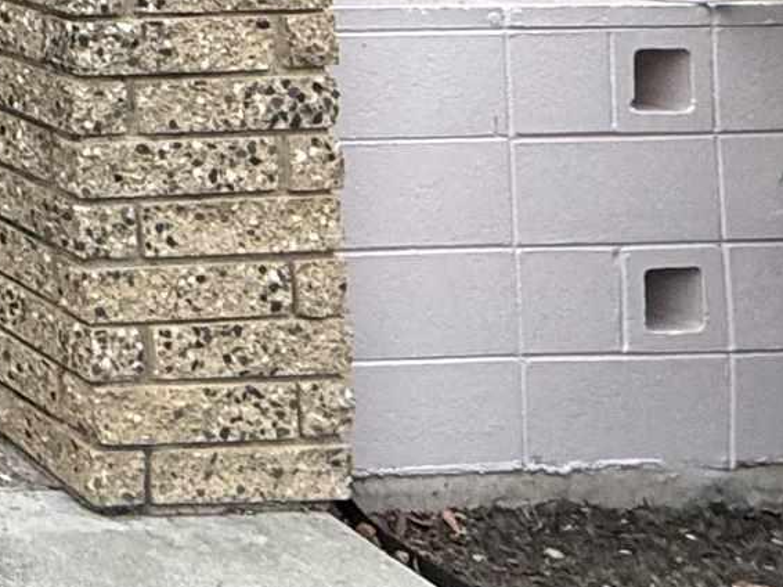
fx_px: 1718
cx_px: -884
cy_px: -345
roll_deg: +1.5
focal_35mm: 76
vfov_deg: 17.1
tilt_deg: +3.4
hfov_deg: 16.9
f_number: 2.2
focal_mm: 2.22
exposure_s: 1/120
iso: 200
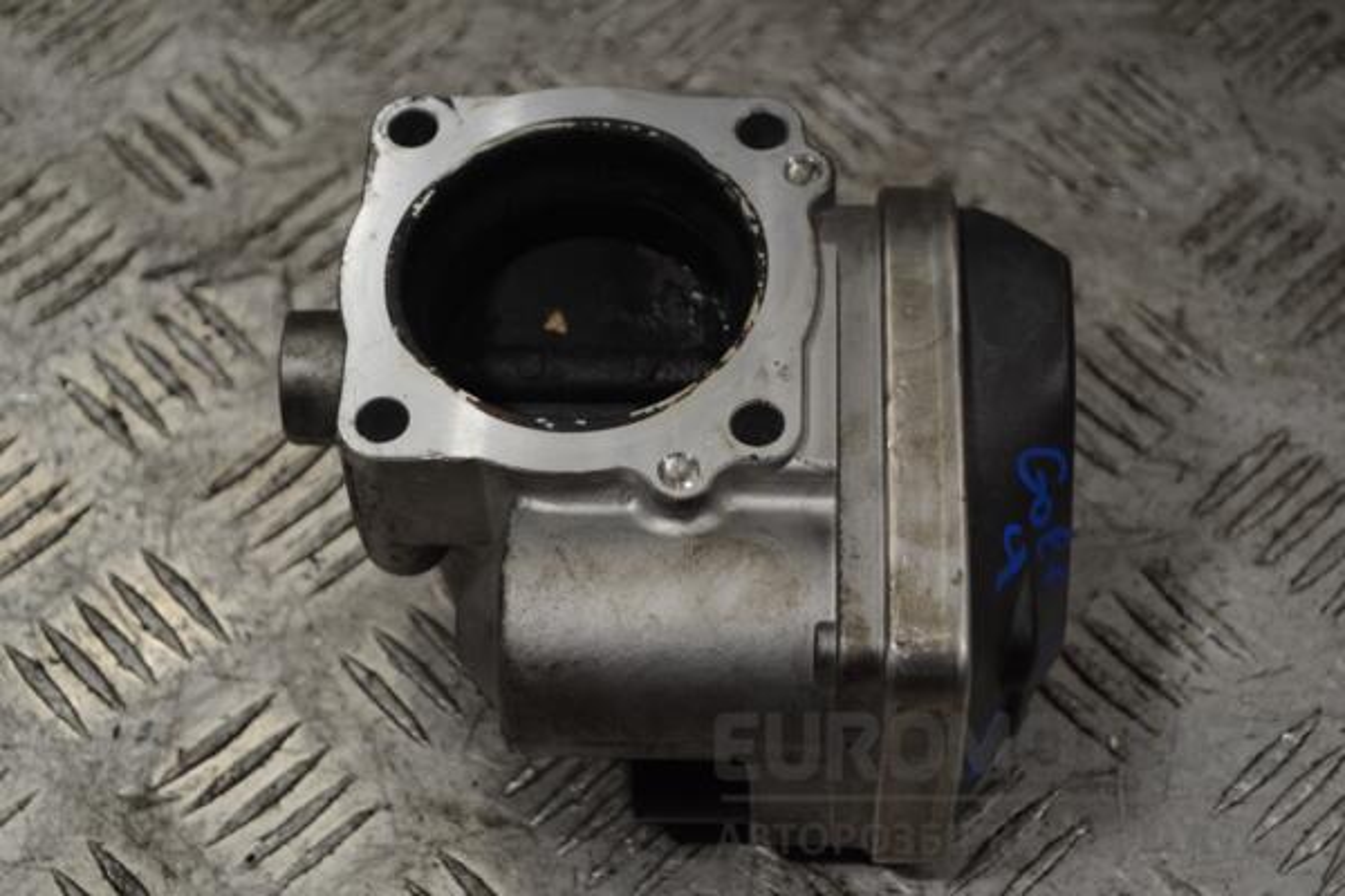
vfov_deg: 18.9
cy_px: 448
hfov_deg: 28.1
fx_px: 2690
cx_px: 672
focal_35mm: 72
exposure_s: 1/40
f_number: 5.6
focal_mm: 48
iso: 100
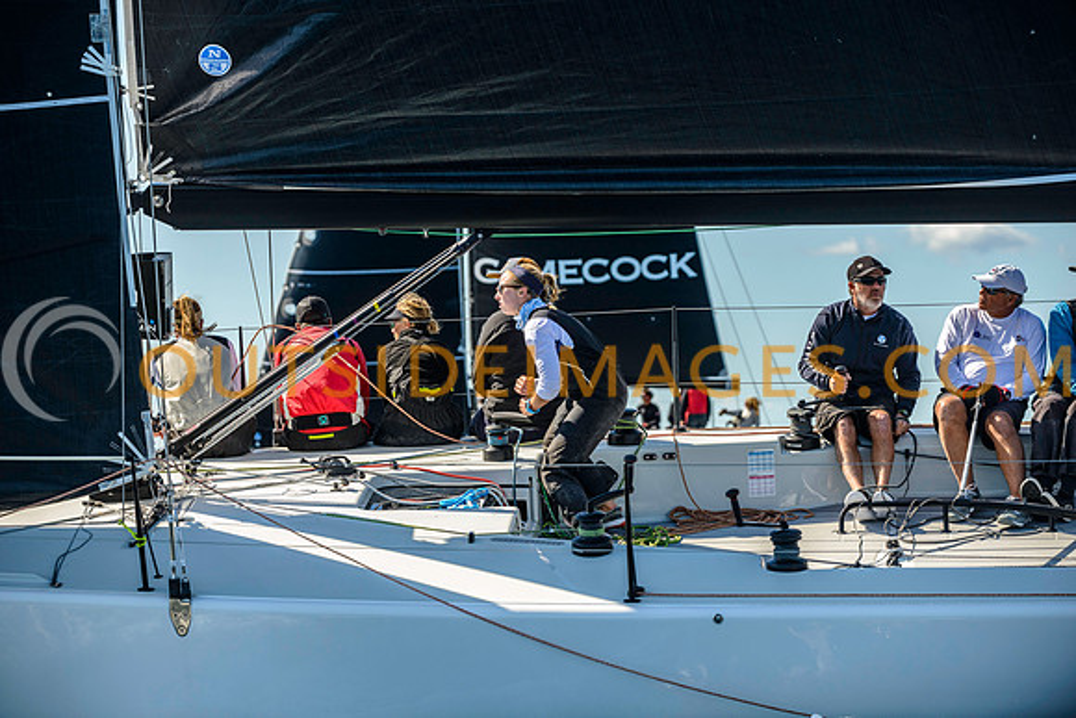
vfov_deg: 10.2
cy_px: 359
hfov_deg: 15.2
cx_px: 538
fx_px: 4036
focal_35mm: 135
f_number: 5
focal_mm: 135
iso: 250
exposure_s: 1/1250
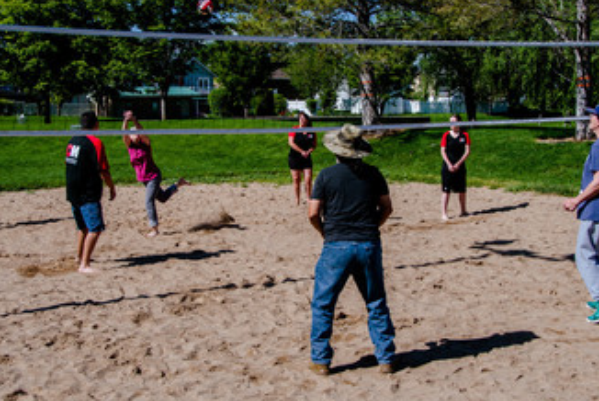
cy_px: 176
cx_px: 307
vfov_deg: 23.8
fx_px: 949
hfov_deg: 35.0
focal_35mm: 57
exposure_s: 1/640
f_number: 8
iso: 160
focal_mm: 31
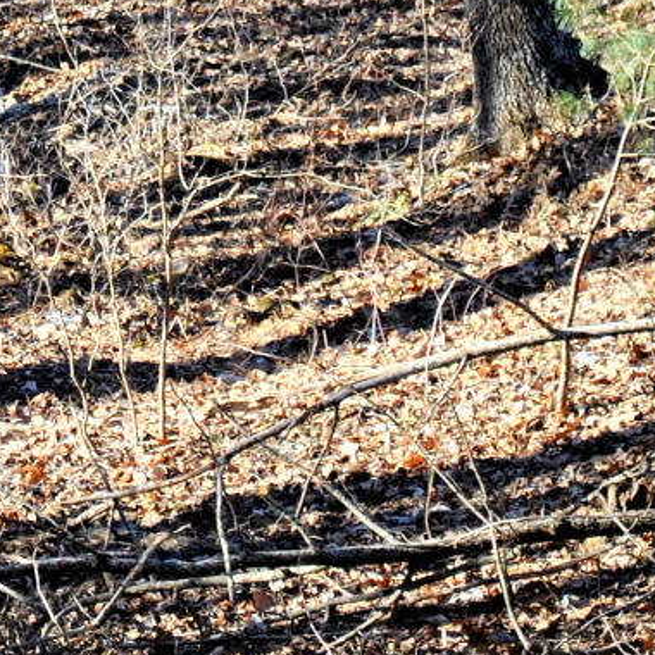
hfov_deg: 4.7
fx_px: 7905
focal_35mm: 369
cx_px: -105
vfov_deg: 4.7
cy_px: -480
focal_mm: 55
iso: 140
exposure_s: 1/125
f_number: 5.6
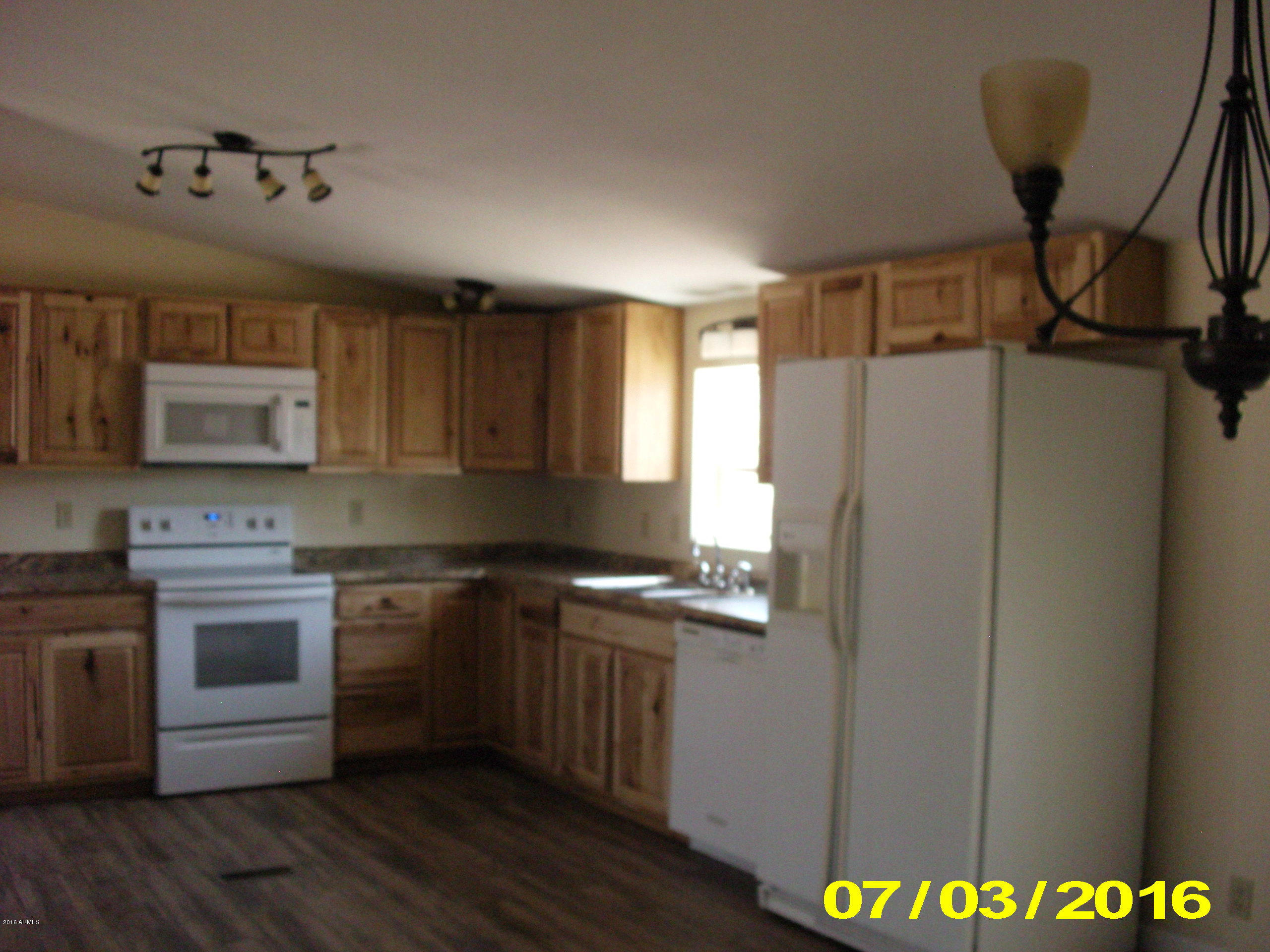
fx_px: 1394
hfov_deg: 49.0
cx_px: 635
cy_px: 476
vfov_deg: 37.7
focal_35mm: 38
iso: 280
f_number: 3.1
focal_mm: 6.3
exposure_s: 1/60
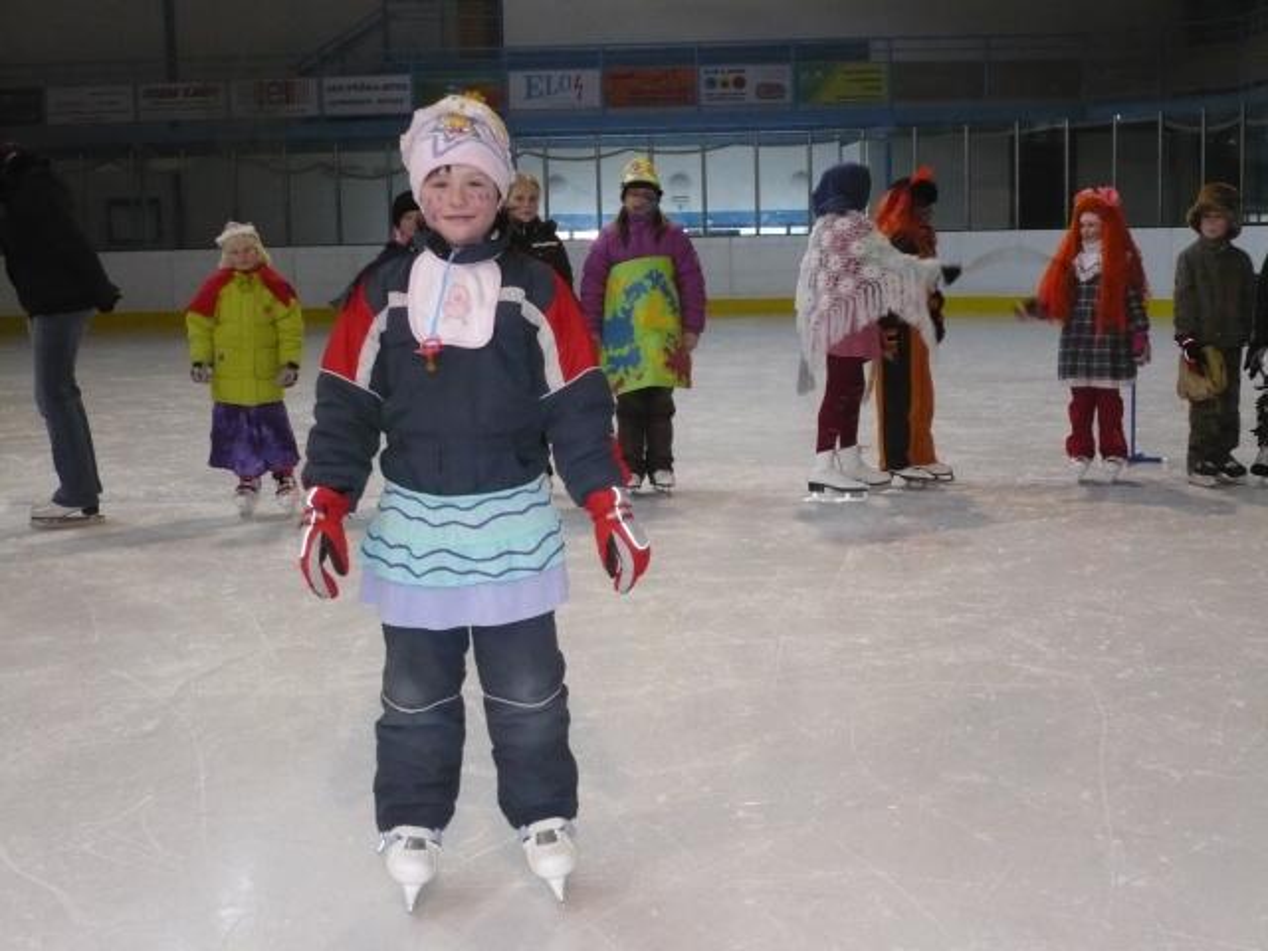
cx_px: 634
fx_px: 1832
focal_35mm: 50
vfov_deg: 29.1
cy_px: 476
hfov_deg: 38.2
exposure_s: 1/30
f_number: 3.4
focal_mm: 8.3
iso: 320
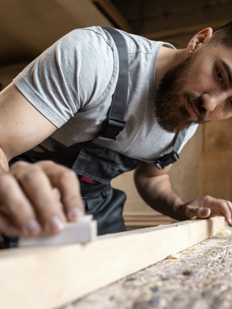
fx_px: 313
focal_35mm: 35
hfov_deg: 39.8
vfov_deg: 52.6
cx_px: 168
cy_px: 154
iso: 200
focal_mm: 24
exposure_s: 1/100
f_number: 2.8
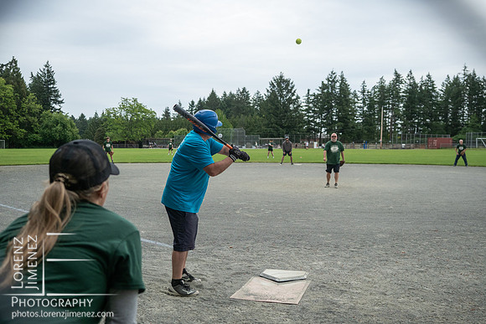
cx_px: 243
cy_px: 179
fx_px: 601
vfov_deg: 30.2
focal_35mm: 45
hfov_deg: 44.0
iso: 400
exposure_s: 1/1600
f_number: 2.8
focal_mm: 21
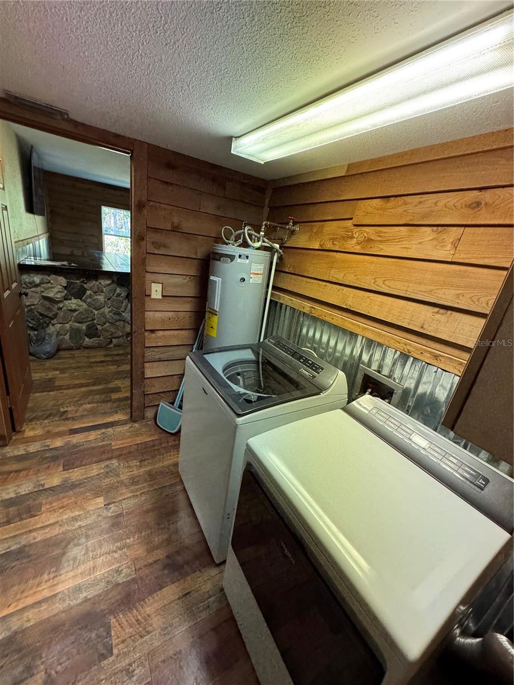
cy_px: 342
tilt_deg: -18.2
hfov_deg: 85.7
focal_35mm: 14
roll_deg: -9.3
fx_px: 277
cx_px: 257
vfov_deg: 102.1
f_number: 2.2
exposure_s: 1/60
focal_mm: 2.22
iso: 320
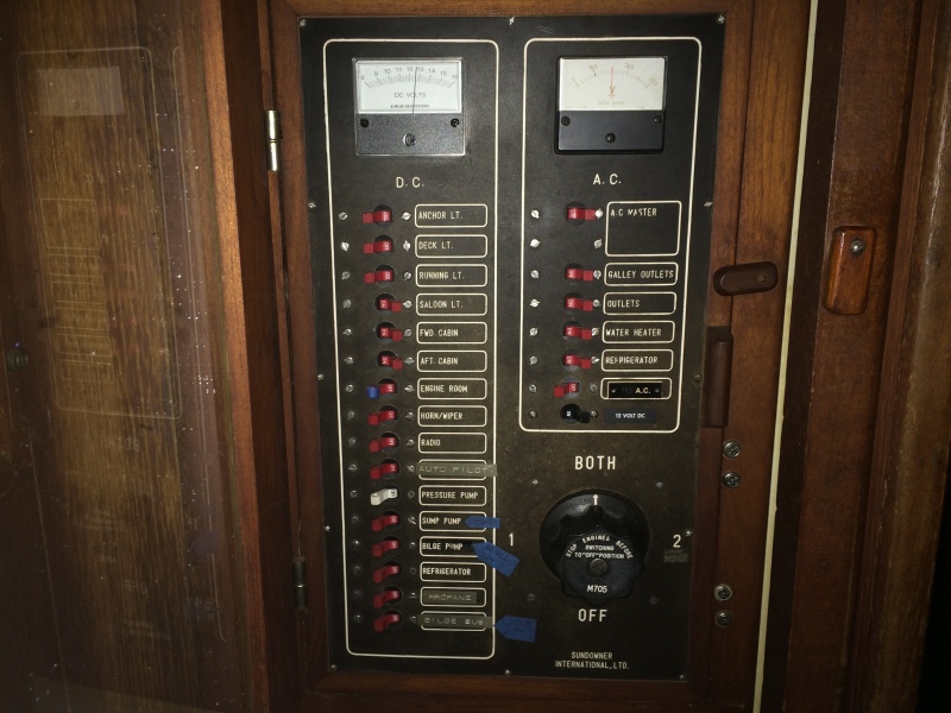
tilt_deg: -13.0
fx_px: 797
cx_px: 476
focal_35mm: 29
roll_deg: -0.9
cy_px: 356
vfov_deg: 48.2
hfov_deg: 61.7
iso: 50
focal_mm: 4.15
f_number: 2.2
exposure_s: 1/16
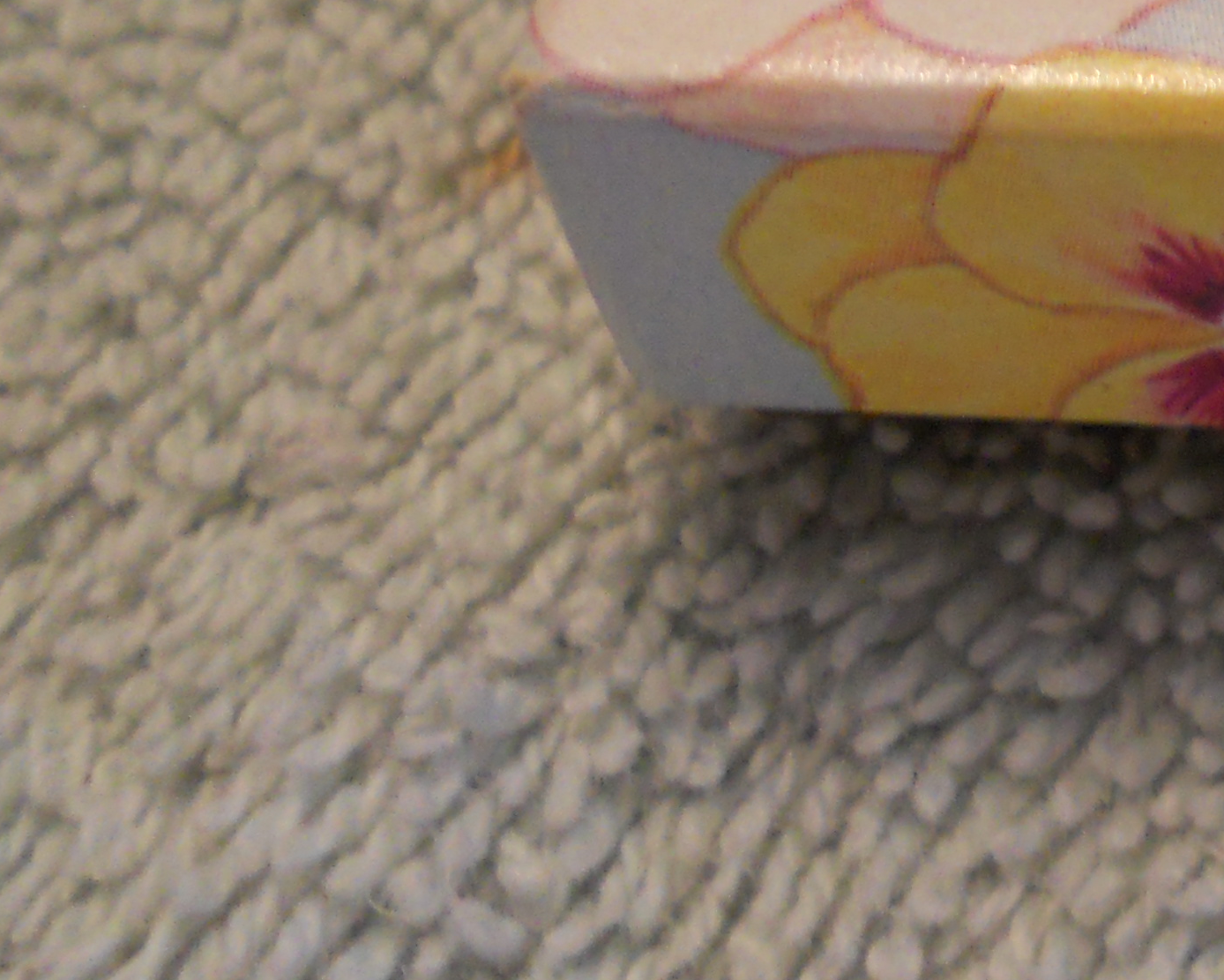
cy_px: -253
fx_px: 3261
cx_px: 1747
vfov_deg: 16.3
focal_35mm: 90
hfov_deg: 19.1
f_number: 3.5
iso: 250
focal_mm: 5.8
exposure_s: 1/30
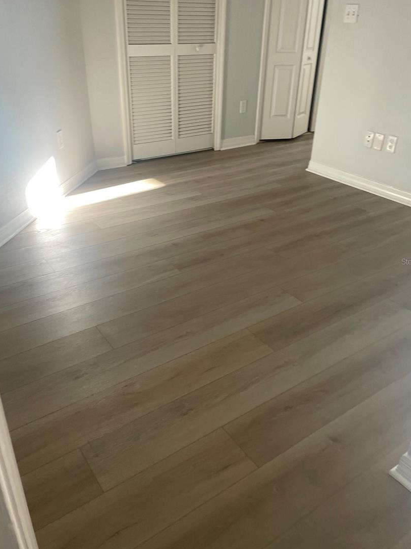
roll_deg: -1.0
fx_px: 459
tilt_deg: -28.0
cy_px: 261
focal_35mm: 29
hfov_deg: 48.2
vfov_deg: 61.6
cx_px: 208
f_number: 1.6
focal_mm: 4.2
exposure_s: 1/119
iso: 125
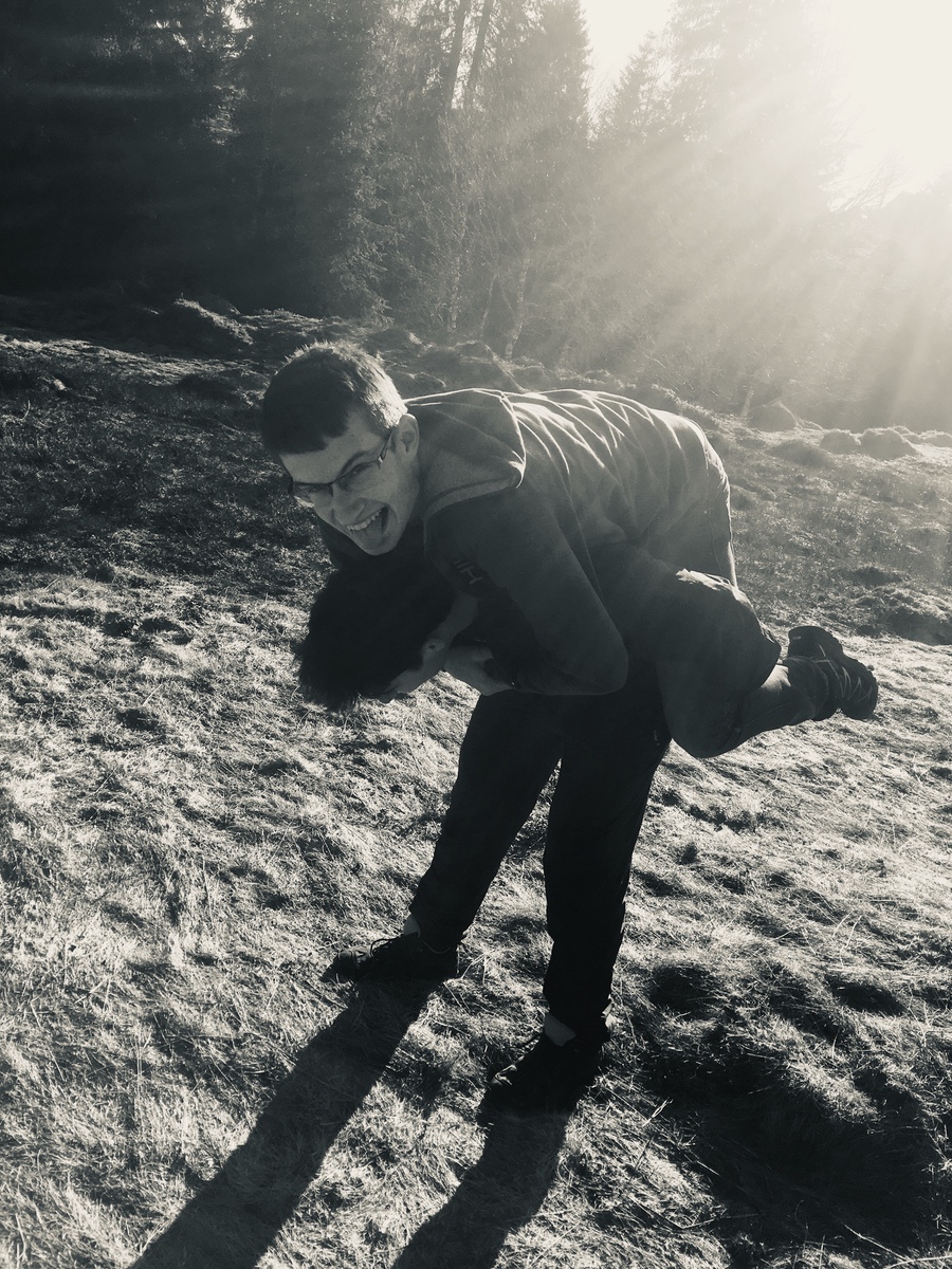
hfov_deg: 48.2
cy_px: 634
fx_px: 1063
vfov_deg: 61.7
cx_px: 476
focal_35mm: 29
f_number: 2.2
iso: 25
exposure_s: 1/1068
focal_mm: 4.15
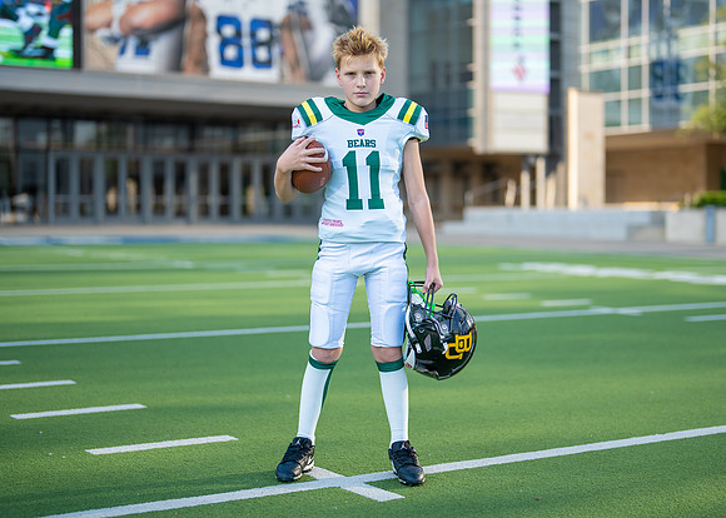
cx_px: 392
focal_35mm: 63
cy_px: 246
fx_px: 1295
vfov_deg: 22.6
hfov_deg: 31.3
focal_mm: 50
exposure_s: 1/3200
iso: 100
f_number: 1.2
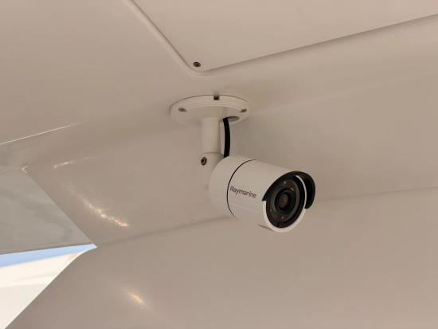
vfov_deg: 14.8
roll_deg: +2.2
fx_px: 1266
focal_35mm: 100
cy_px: 164
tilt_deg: +17.7
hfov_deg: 19.6
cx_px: 219
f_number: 2.8
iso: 25
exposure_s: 1/638
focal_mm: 16.89
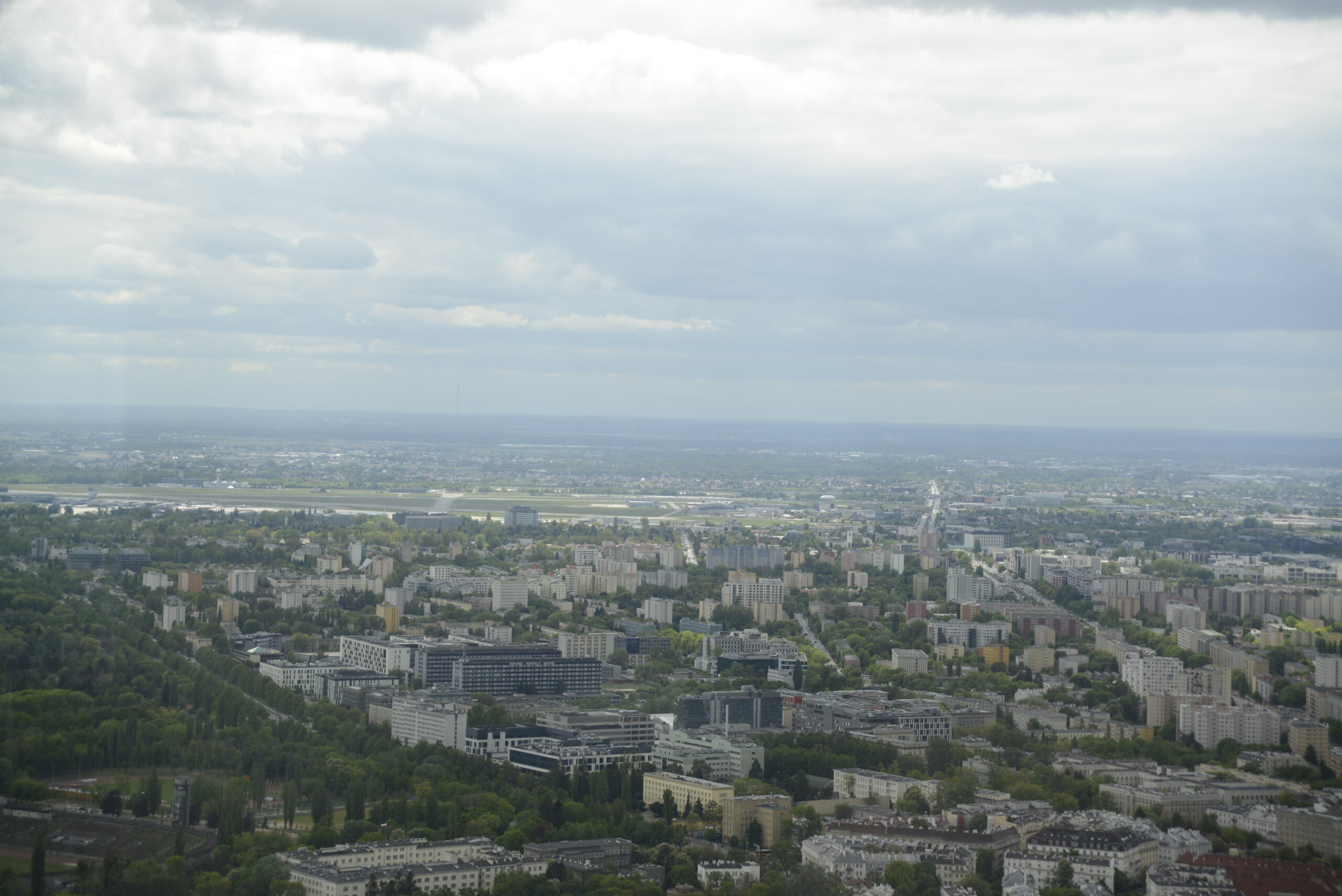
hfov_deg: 23.9
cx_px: 671
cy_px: 448
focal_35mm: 85
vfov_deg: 16.1
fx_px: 3170
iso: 250
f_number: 4.5
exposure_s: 1/1600
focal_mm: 85
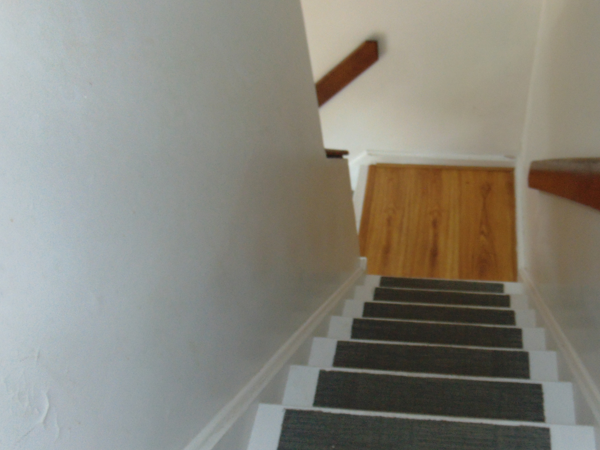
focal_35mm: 35
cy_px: 270
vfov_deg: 40.5
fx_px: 607
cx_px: 403
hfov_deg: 51.6
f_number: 3
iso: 200
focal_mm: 4.5
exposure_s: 1/30
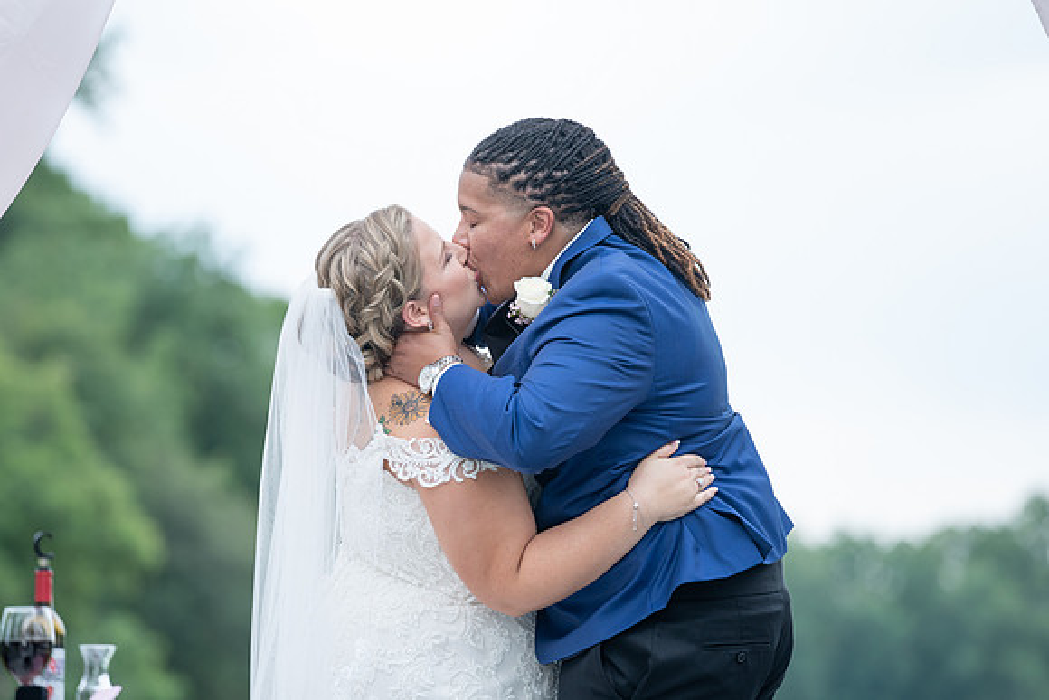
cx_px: 499
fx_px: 6316
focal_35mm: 217
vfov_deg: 6.3
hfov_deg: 9.5
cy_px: 367
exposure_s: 1/200
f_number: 4
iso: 160
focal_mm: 198
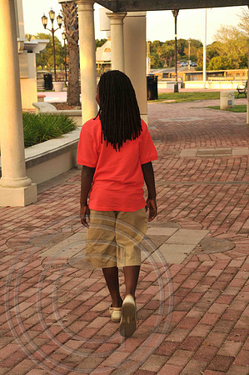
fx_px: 749
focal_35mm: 72
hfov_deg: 18.9
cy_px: 188
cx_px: 124
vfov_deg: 28.1
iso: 200
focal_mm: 48
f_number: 5.6
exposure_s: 1/125
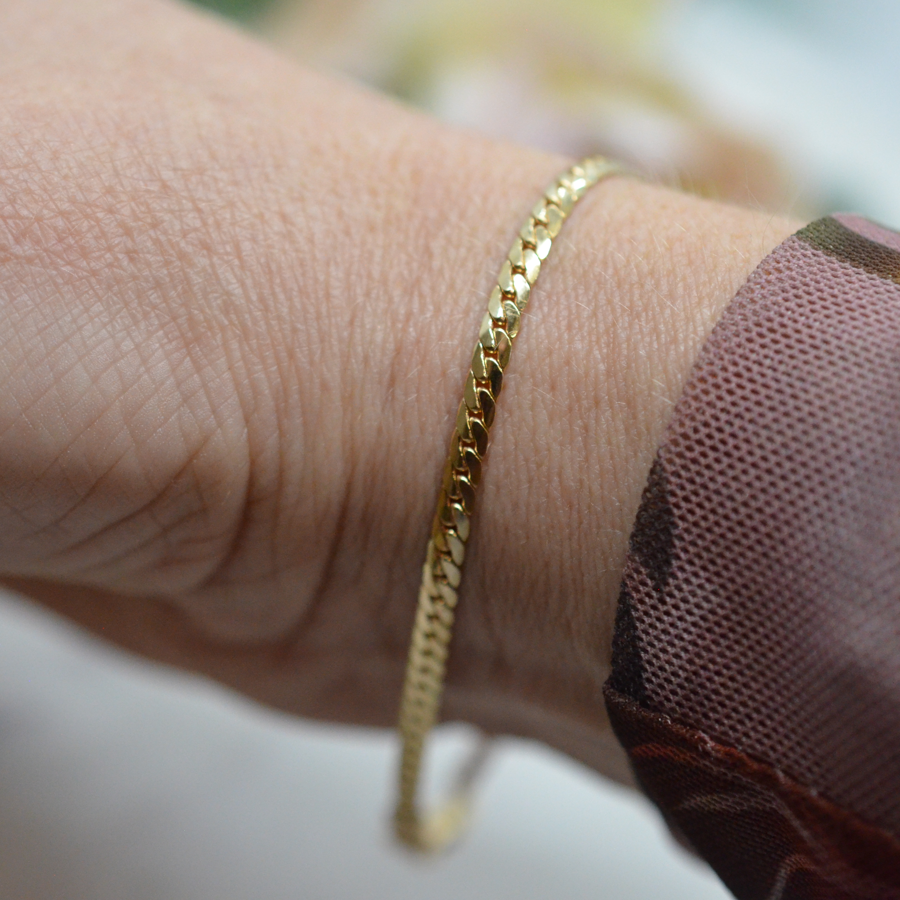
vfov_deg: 22.5
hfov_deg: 22.5
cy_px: 450
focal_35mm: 77
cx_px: 472
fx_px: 2265
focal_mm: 40
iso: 3200
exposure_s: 1/2000
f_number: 4
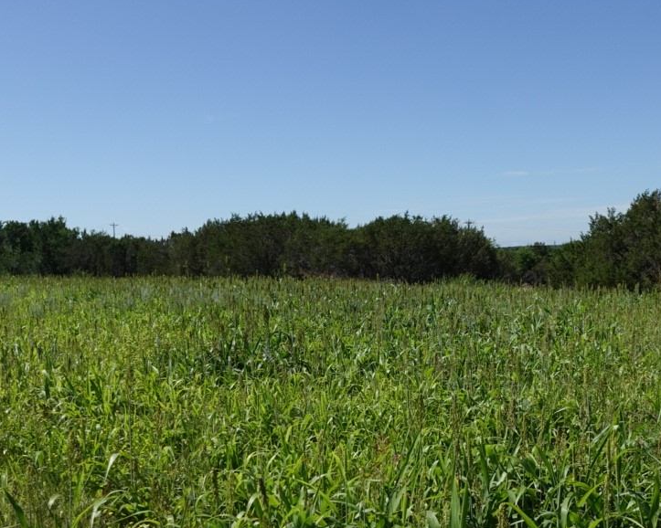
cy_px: 338
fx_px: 821
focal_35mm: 42
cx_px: 357
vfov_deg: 35.4
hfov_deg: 43.8
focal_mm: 7.6
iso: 125
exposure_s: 1/5000
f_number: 2
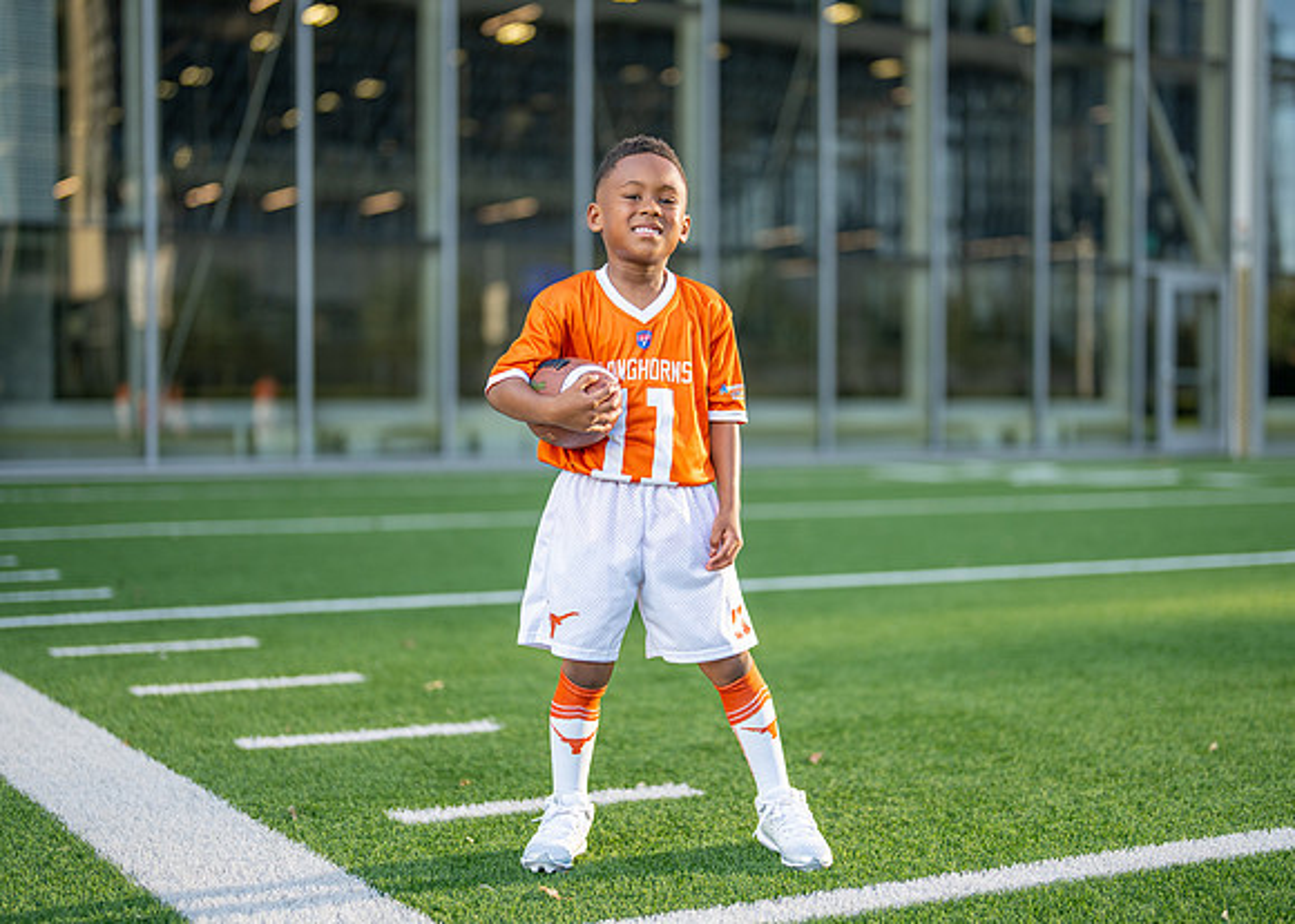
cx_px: 656
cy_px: 456
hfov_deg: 33.9
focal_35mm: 58
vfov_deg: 24.6
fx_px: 2124
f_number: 1.2
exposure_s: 1/1600
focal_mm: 50
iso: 100
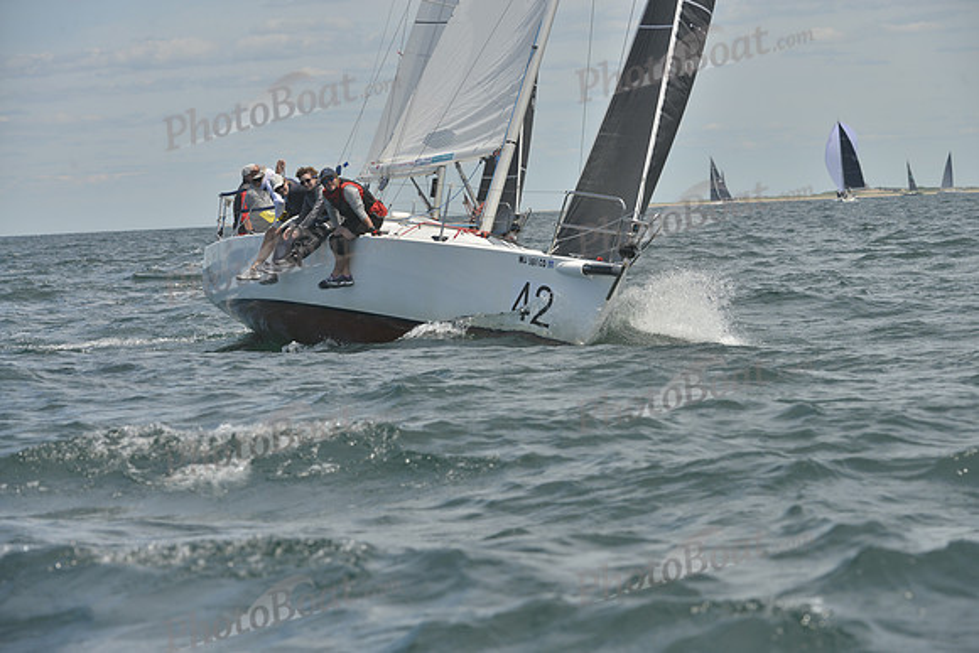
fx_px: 5440
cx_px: 490
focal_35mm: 200
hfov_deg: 10.3
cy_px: 326
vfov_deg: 6.9
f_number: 9
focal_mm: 200
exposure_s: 1/800
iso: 280
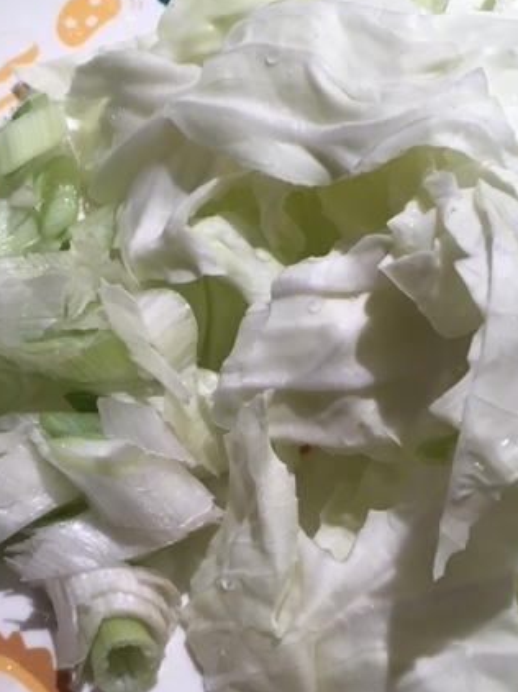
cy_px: 408
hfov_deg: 32.8
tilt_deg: -71.1
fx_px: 879
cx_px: 269
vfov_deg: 42.8
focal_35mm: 44
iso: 32
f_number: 2.2
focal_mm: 4.15
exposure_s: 1/33
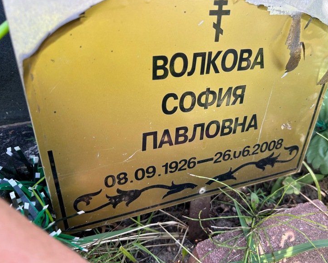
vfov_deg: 51.5
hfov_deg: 62.1
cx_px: 178
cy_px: 131
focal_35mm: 28
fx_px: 272
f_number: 1.5
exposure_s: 1/164
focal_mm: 5.7
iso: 40
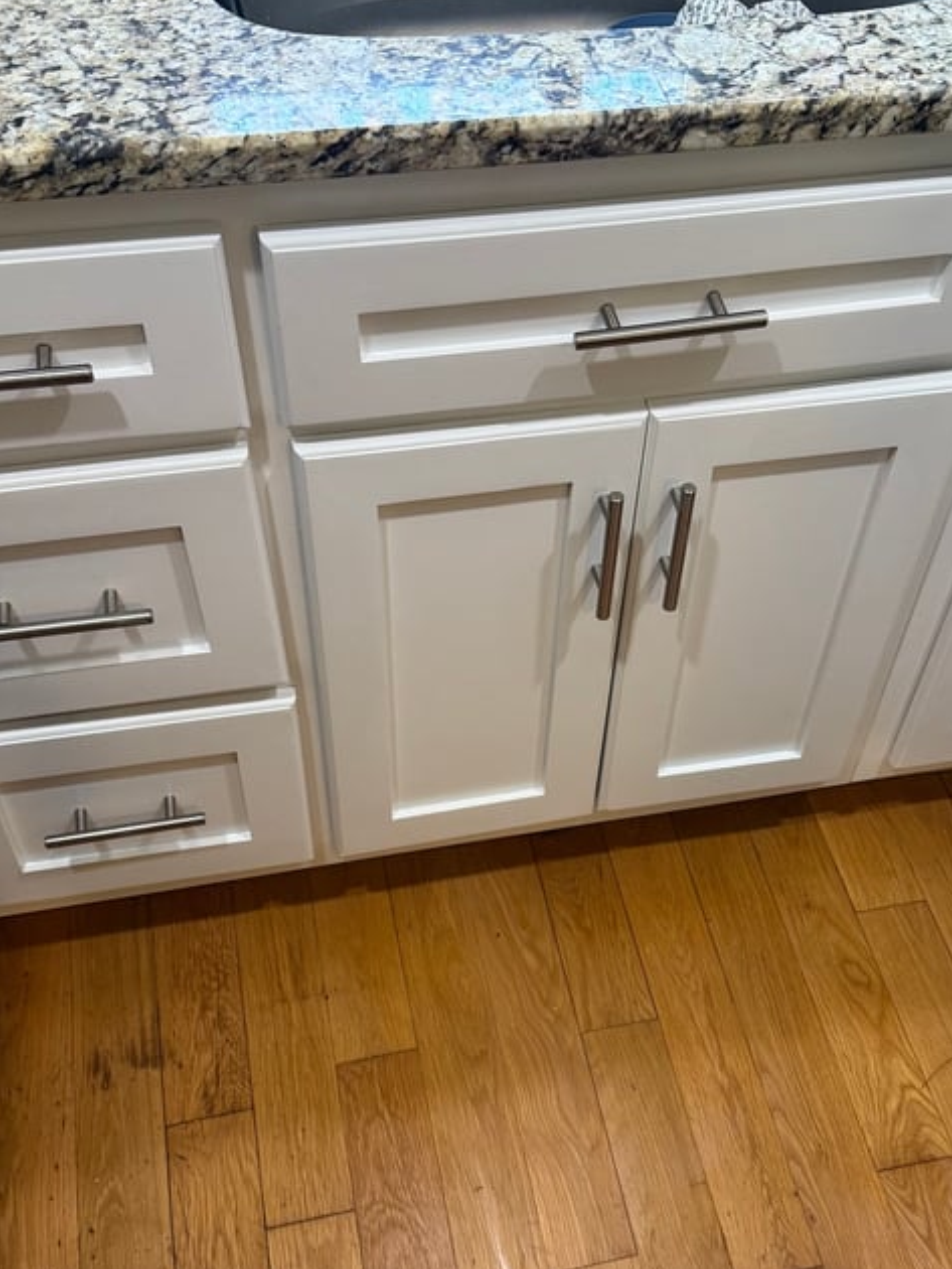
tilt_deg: -51.1
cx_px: 576
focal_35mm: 39
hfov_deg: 36.7
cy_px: 716
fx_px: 1429
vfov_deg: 47.7
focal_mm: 6.76
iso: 250
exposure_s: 1/60
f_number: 1.78
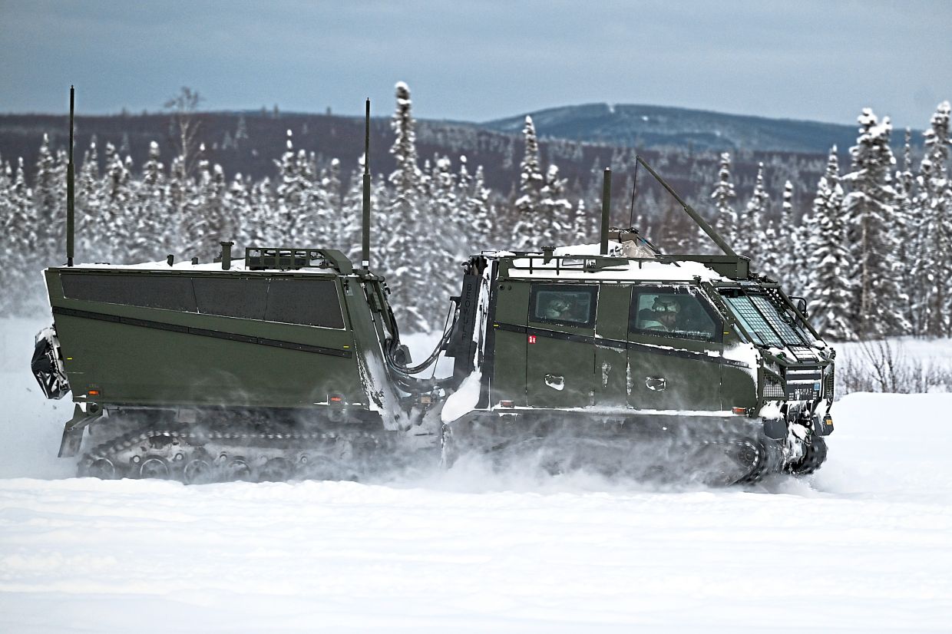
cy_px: 317
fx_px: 4230
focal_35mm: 160
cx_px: 476
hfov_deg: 12.8
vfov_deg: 8.6
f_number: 4
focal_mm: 160
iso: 320
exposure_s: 1/200
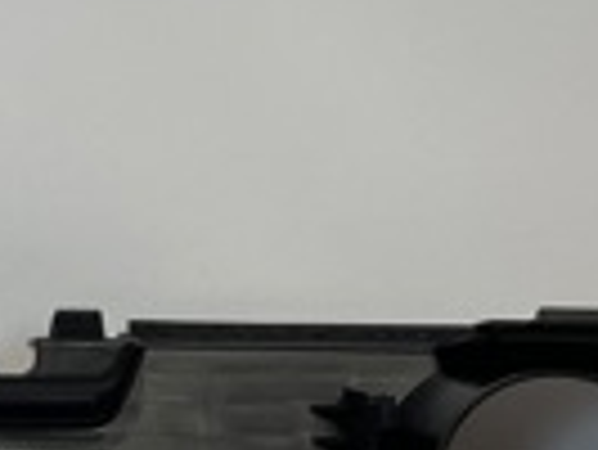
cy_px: 259
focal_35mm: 120
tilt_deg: -9.0
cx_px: -22
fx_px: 2075
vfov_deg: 12.4
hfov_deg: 16.0
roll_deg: -1.4
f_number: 1.6
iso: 100
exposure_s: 1/100
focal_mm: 5.1
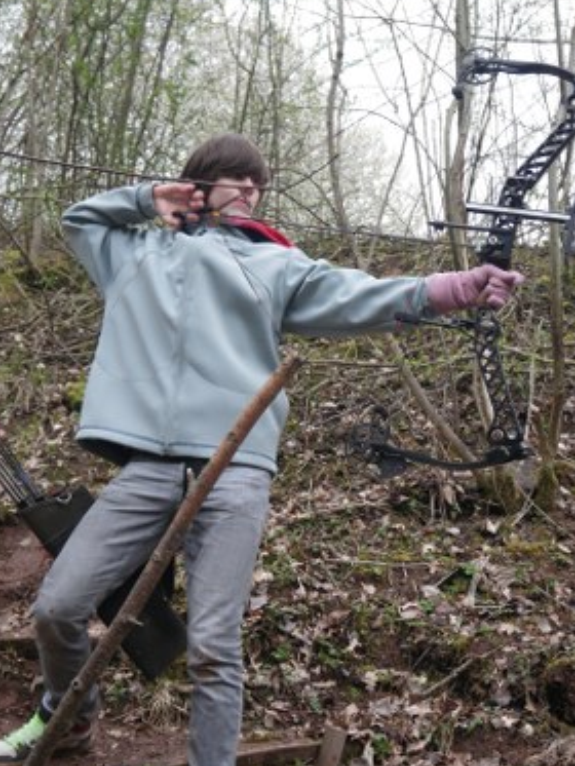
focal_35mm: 54
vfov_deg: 35.5
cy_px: 363
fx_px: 1195
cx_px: 327
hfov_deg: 27.0
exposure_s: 1/100
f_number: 4.2
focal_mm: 7.5
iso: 64
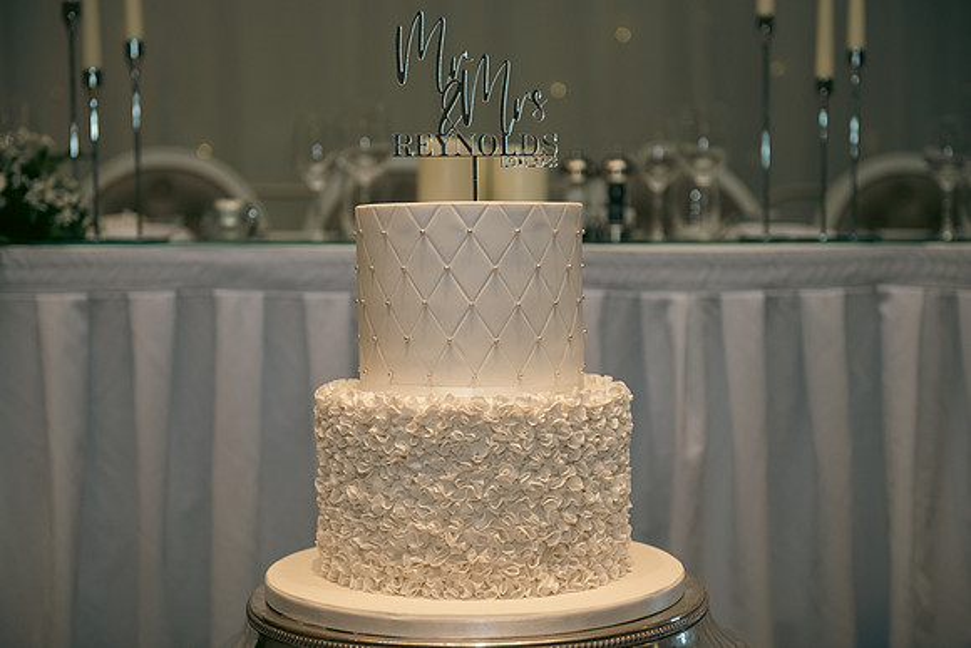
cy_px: 324
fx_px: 1511
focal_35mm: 56
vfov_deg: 24.2
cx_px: 486
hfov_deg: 35.6
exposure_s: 1/160
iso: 800
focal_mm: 56
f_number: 3.5
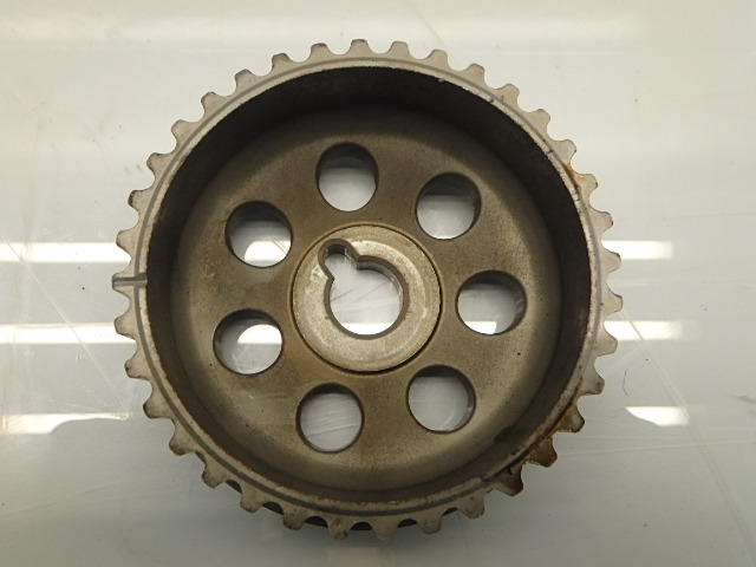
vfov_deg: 45.4
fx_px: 677
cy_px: 284
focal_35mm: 31
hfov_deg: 58.4
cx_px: 378
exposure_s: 1/40
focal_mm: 5.6
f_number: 4.7
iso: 200
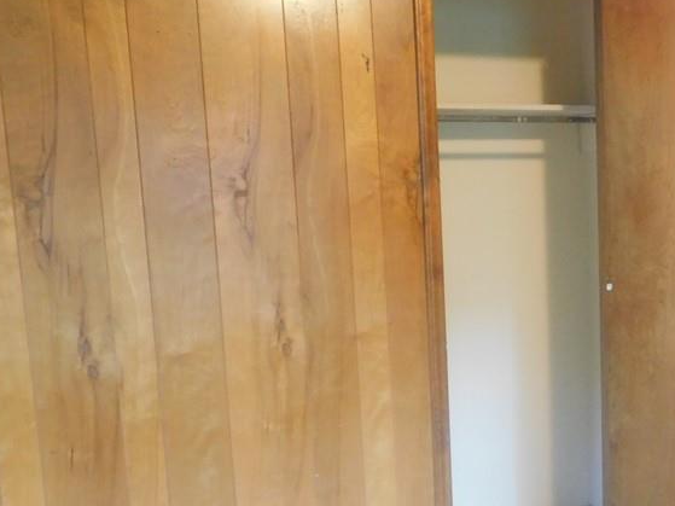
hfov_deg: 33.6
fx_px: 1072
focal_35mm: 55
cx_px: 570
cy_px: 351
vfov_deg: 26.3
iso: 560
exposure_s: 1/8
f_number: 3.2
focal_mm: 5.3
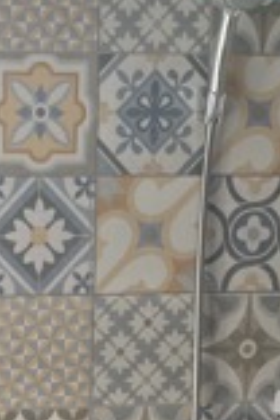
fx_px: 1213
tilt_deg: -13.0
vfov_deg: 18.1
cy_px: 568
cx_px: -73
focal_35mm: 104
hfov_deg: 12.8
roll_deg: +1.6
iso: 50
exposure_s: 1/407
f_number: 1.6
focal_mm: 5.1
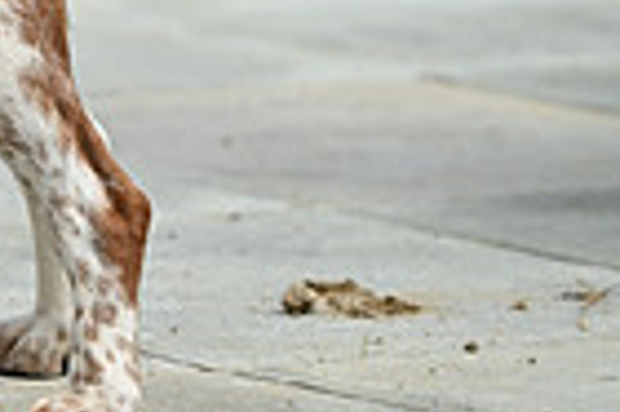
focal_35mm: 664
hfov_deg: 3.1
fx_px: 11422
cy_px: -330
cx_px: -585
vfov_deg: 2.1
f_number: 4.5
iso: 320
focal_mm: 160
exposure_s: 1/1250
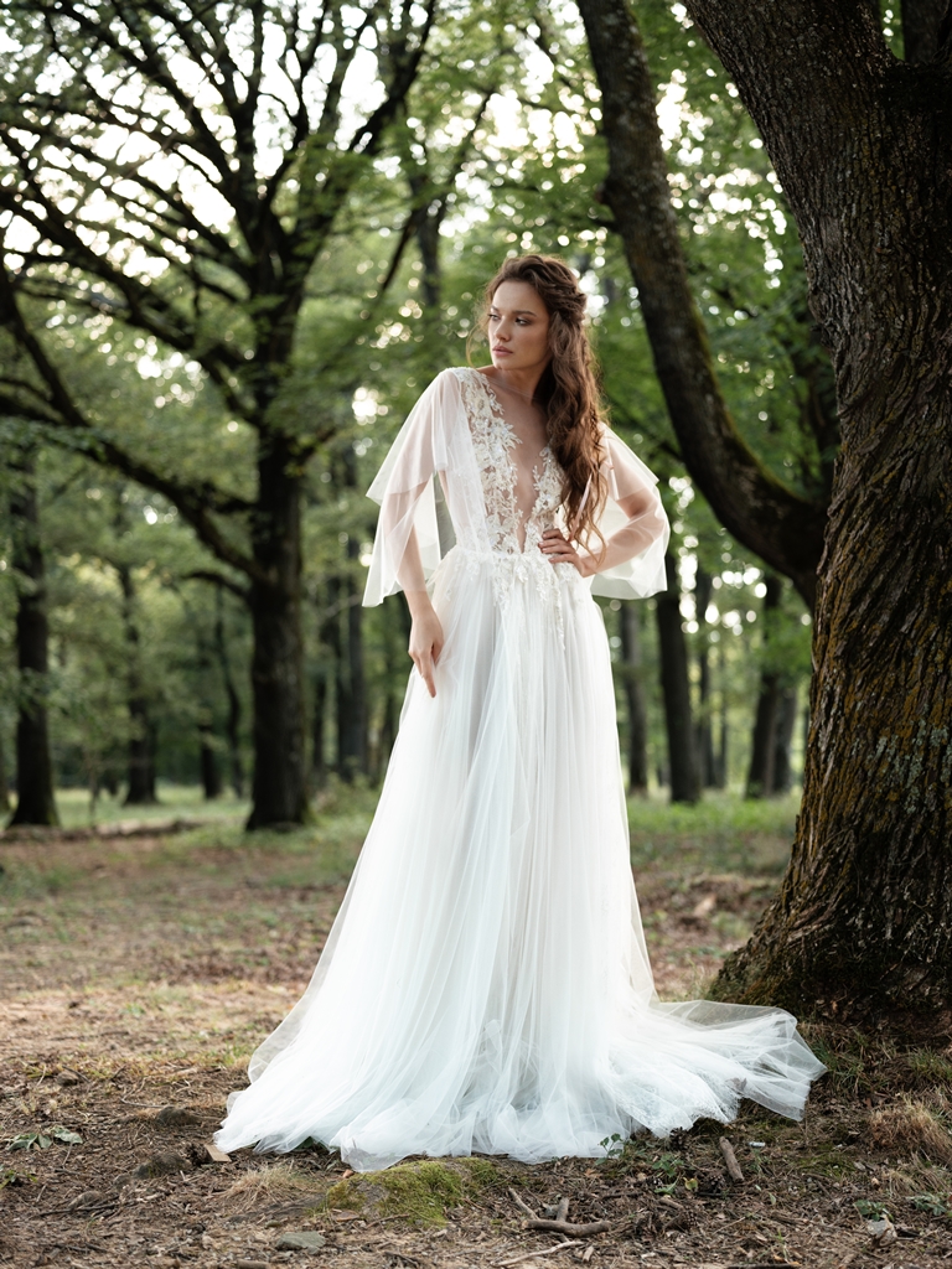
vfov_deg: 38.2
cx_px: 476
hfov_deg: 29.1
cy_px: 634
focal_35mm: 50
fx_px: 1833
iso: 800
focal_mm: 63
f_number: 2.8
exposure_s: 1/320
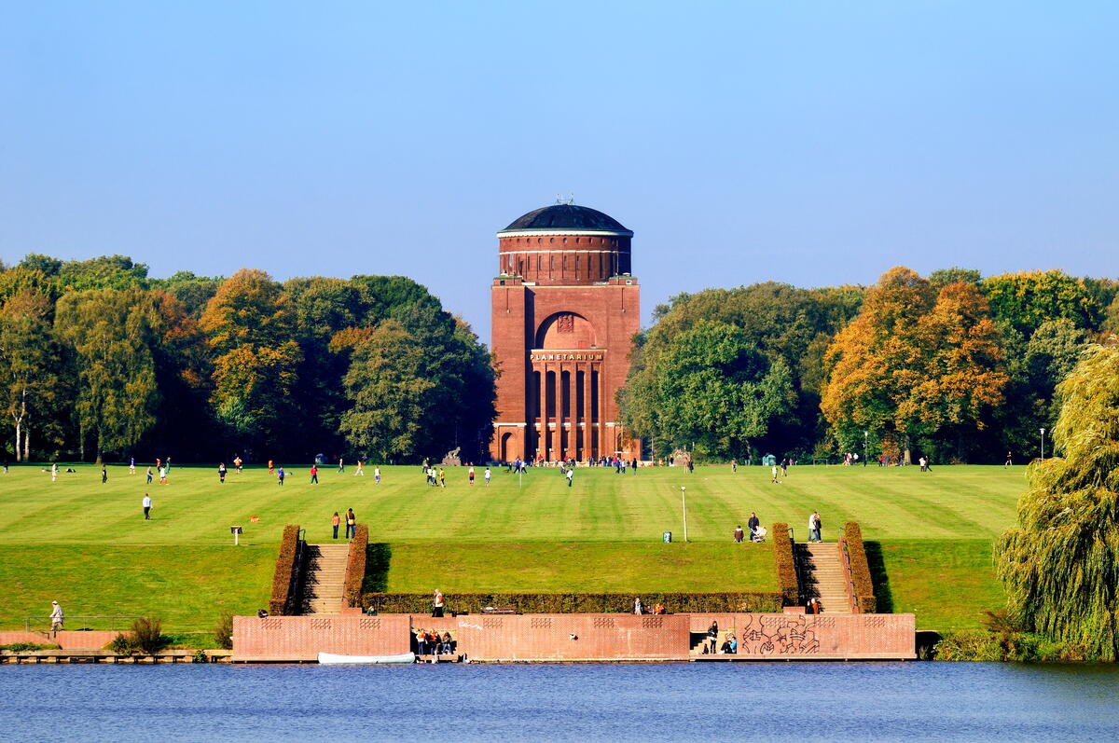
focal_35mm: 232
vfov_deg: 5.9
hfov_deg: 8.9
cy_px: 372
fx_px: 7218
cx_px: 560
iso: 200
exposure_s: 1/400
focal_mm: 155
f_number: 8
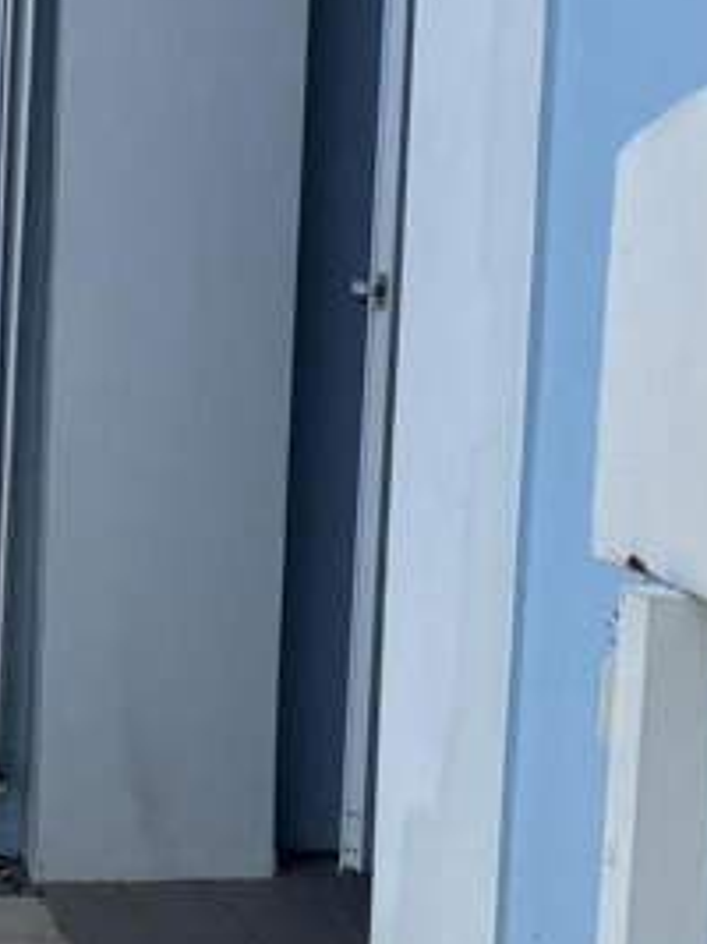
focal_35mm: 104
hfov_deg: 13.5
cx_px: -322
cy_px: 725
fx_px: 2834
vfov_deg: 18.8
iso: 50
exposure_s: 1/2024
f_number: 1.6
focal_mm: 5.96
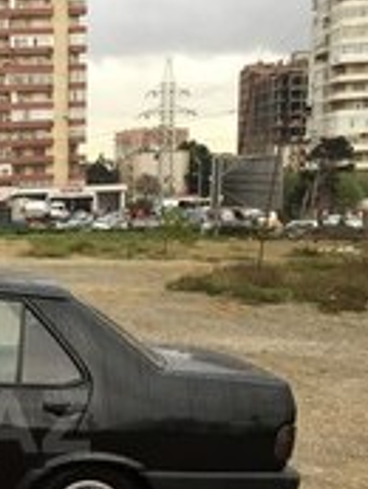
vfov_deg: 23.1
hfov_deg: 16.7
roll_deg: +1.7
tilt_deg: -12.4
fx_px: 1175
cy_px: 421
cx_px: -127
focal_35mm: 83
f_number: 2.2
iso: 32
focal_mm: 4.15
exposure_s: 1/100
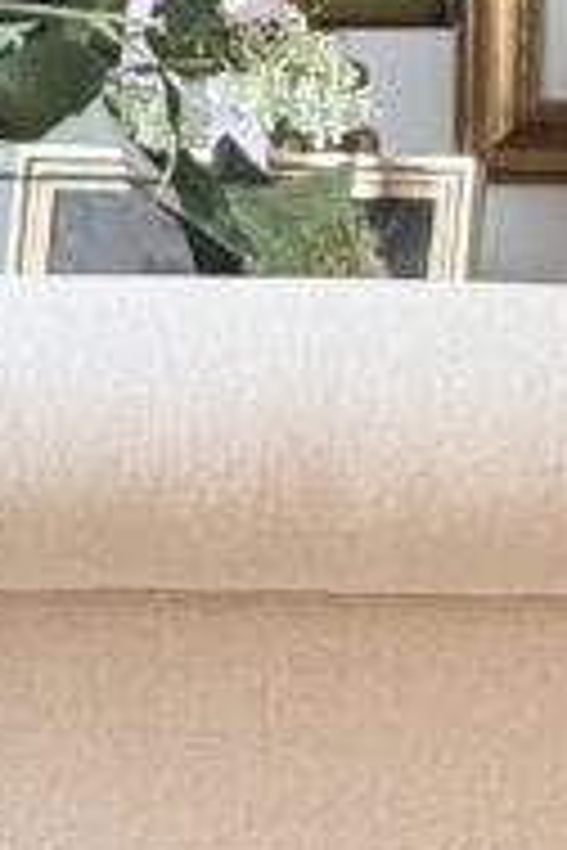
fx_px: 15993
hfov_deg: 2.0
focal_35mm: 677
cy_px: 297
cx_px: 1624
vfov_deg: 3.0
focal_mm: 15.66
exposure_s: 1/60
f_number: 2.8
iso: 250
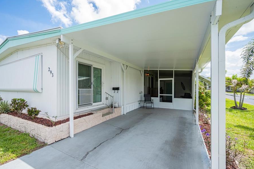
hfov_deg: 96.5
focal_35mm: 16
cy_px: 90
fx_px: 113
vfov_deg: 73.6
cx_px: 115
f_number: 4
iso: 100
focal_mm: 14
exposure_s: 1/500
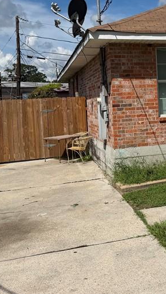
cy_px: 101
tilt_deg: -0.9
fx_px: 407
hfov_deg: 21.5
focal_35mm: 52
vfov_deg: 39.4
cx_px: 195
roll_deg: +2.7
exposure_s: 1/10309
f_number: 1.78
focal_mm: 6.76
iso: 80
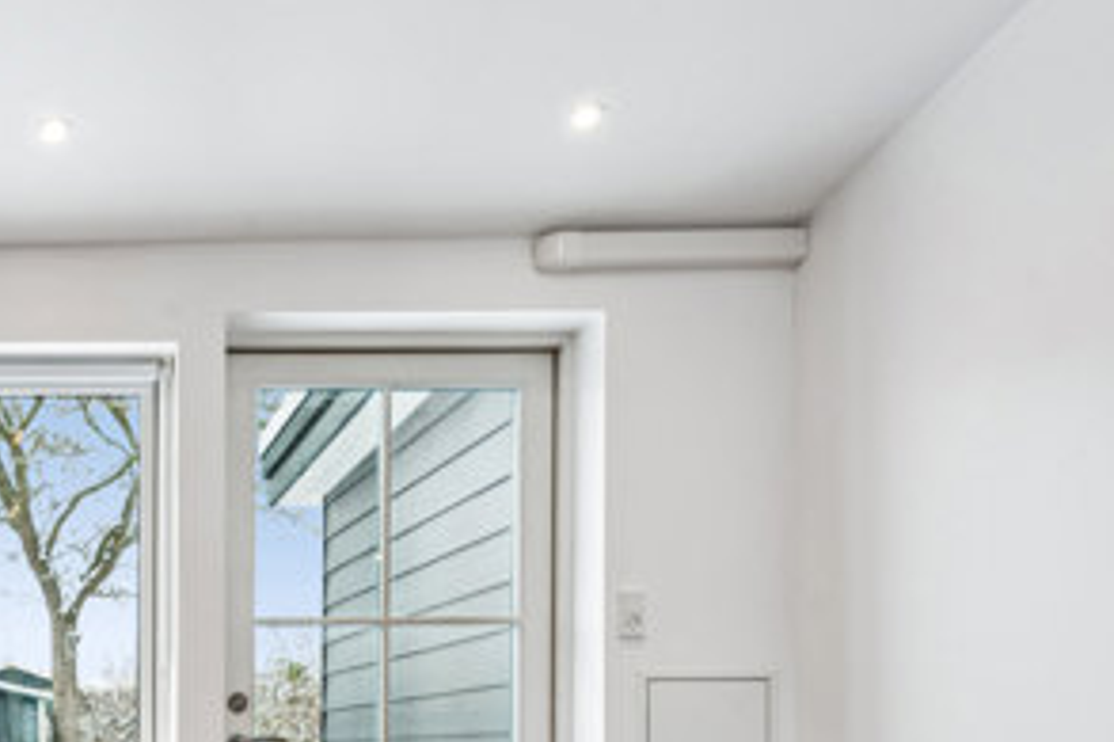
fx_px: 1268
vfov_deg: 30.1
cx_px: -38
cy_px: 763
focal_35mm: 41
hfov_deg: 40.5
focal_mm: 15
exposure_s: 1/10
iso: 200
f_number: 10
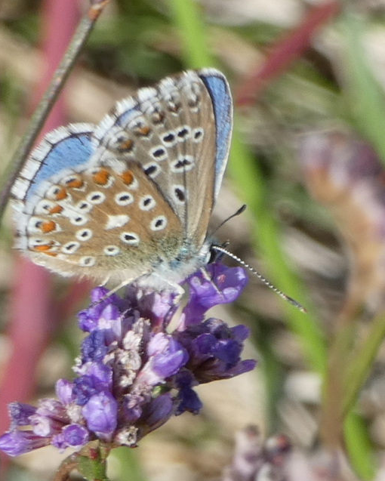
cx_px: 157
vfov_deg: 5.4
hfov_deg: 4.3
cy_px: 241
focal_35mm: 358
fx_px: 5097
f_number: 5.5
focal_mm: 49.1
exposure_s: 1/125
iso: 80
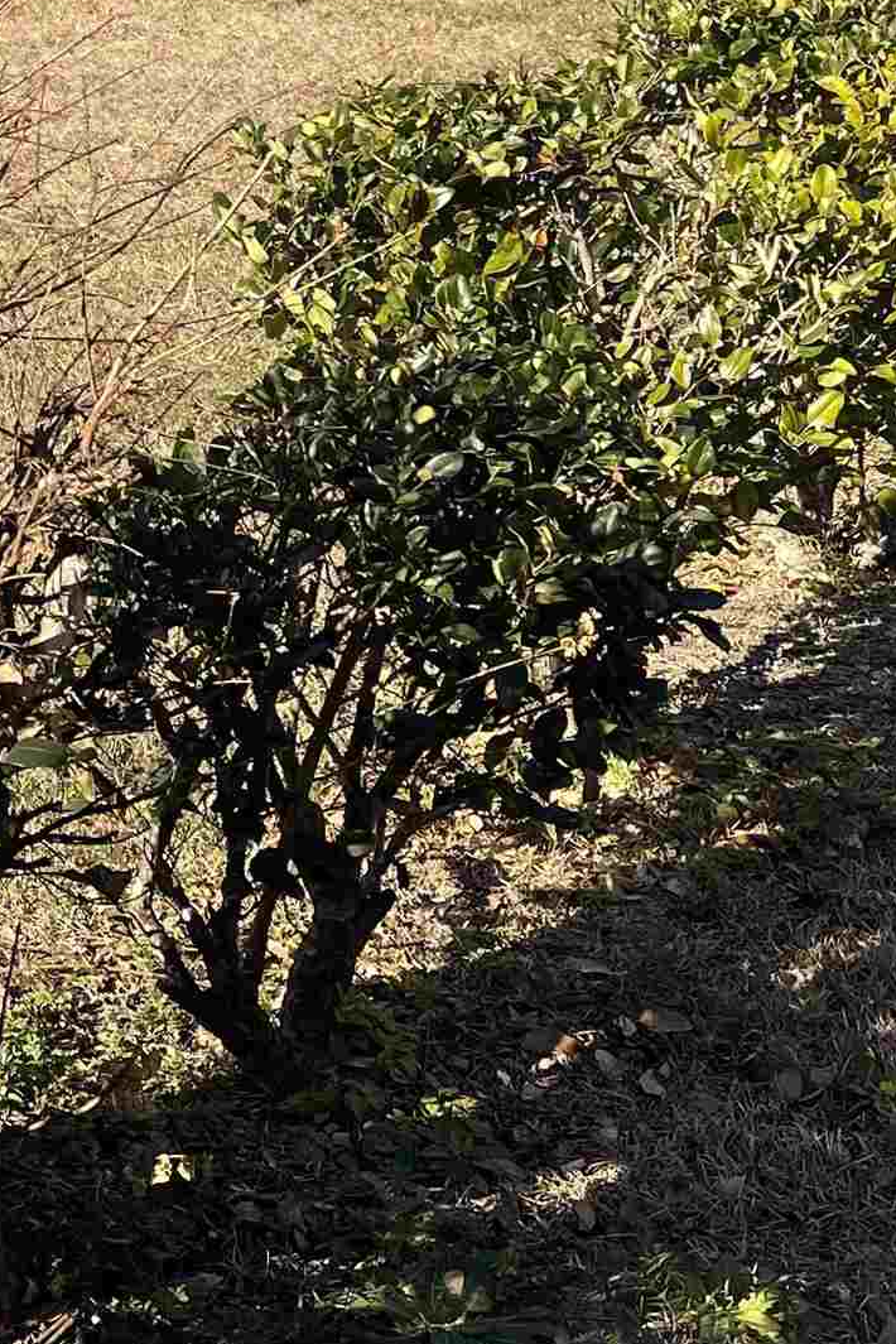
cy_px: 101
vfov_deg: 26.0
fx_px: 2800
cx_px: -514
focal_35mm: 75
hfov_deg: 16.3
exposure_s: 1/1767
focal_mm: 5.1
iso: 32
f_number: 1.6
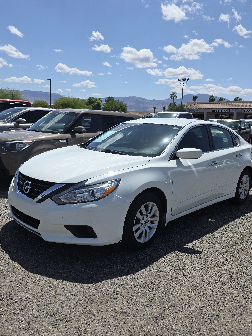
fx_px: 272
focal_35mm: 28
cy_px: 165
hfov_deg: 49.6
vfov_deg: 63.4
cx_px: 111
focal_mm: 6.3
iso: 64
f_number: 1.7
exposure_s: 1/7944
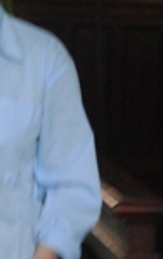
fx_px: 1887
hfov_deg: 4.9
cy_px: 33
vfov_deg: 7.9
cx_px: -144
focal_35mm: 266
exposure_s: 1/30
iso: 800
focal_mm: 52
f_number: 6.3
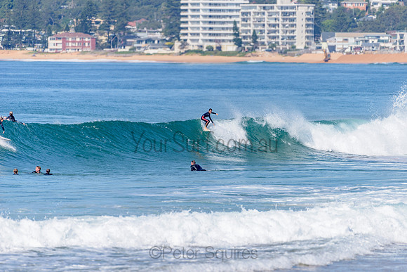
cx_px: 204
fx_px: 5654
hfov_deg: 4.1
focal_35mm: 500
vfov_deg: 2.8
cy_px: 136
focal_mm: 500
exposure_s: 1/2000
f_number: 5.6
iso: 125
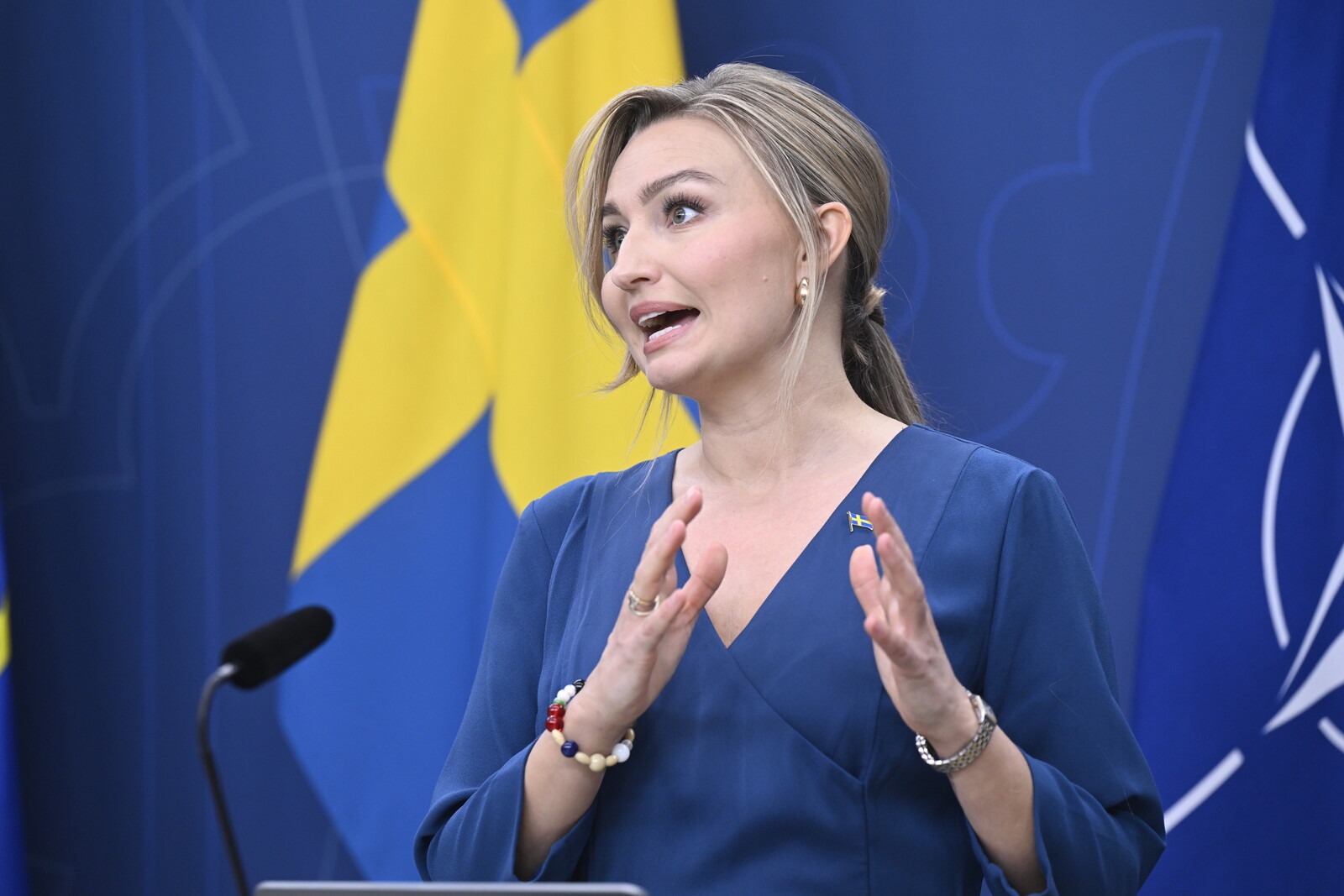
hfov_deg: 15.2
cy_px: 448
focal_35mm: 135
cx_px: 672
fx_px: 5040
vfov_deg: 10.2
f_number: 4
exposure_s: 1/320
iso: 2000
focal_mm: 135
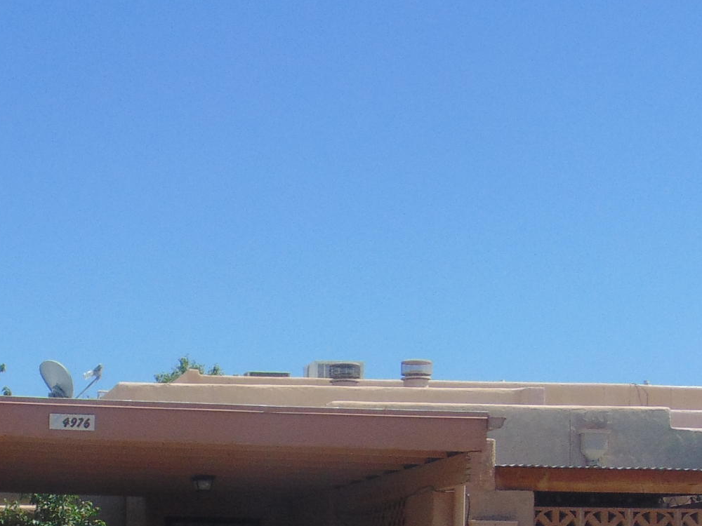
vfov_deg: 12.2
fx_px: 2373
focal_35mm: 117
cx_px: 77
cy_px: 720
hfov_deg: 16.6
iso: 80
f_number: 8.5
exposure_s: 1/250
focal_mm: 6.9
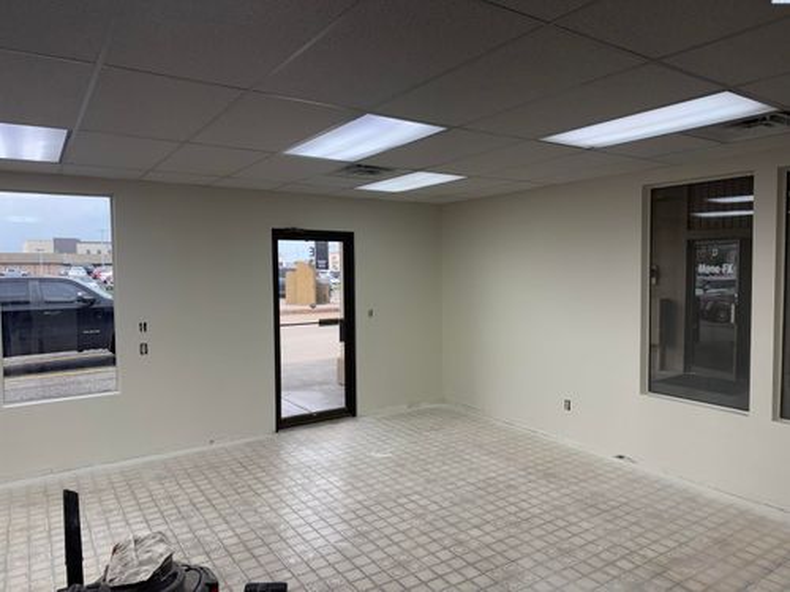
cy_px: 296
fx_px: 548
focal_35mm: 24
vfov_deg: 56.8
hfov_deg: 71.6
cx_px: 395
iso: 80
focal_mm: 6.76
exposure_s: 1/805
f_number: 1.78
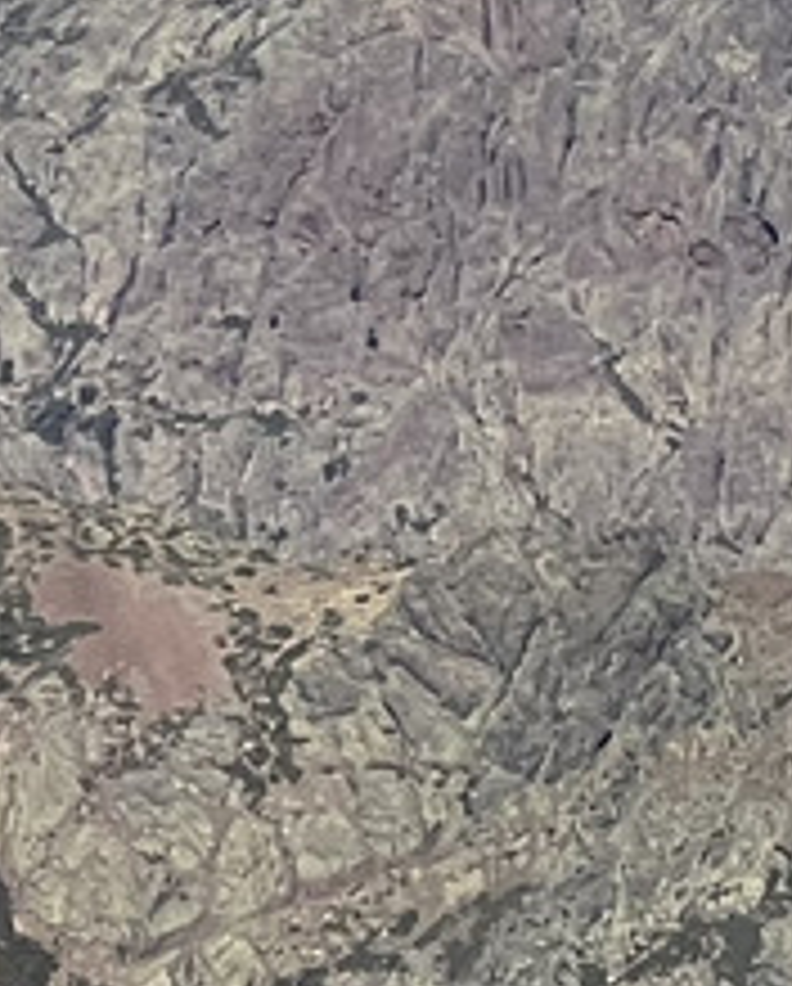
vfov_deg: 3.5
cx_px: 1854
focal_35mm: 548
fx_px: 16012
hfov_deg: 2.8
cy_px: -59
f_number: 2.8
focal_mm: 9
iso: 32
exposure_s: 1/1393
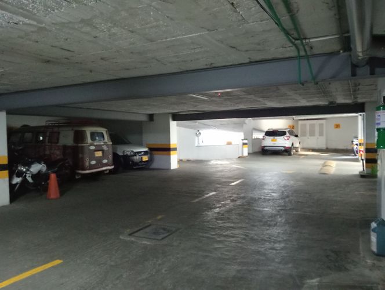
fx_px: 312
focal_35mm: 28
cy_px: 145
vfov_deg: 49.9
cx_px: 192
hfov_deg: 63.4
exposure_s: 1/13.3
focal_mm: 3.98
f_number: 1.8
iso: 3889
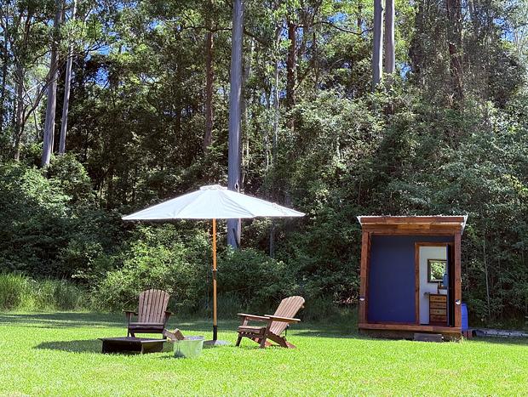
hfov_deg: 39.6
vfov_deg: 30.3
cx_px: 264
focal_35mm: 48
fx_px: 733
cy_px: 198
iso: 100
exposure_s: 1/652
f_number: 1.78
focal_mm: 6.76
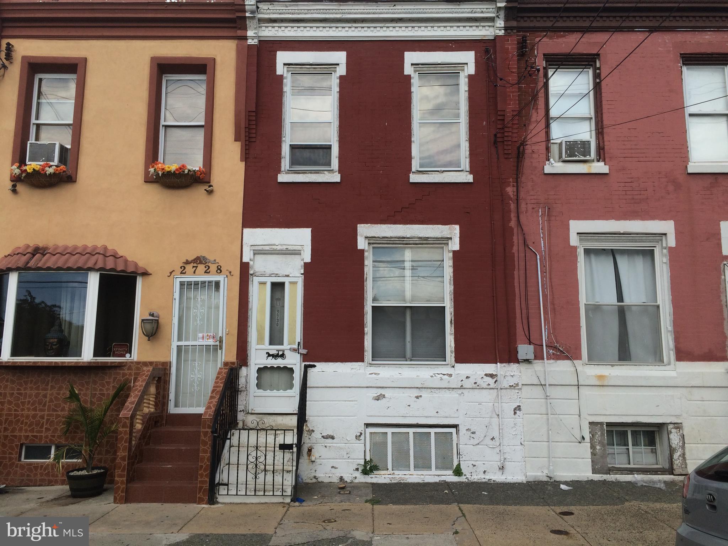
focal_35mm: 29
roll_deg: -1.6
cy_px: 273
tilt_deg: +5.9
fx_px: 610
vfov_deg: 48.2
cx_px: 364
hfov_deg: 61.7
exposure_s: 1/1953
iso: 32
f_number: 2.2
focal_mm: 4.15
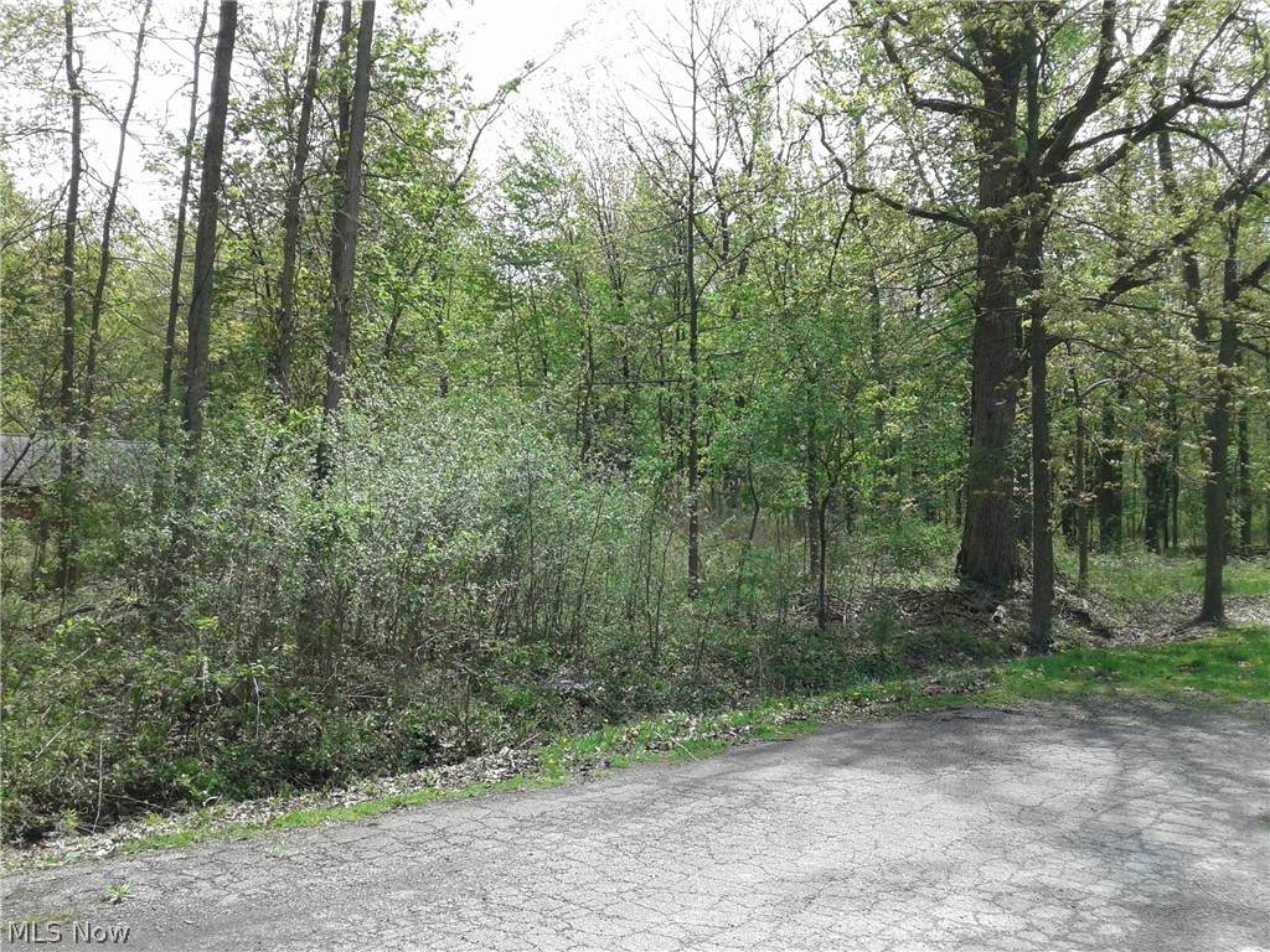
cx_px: 635
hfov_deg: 55.4
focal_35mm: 33
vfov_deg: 42.9
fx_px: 1211
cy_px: 476
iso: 50
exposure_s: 1/753
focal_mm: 3.3
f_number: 2.2
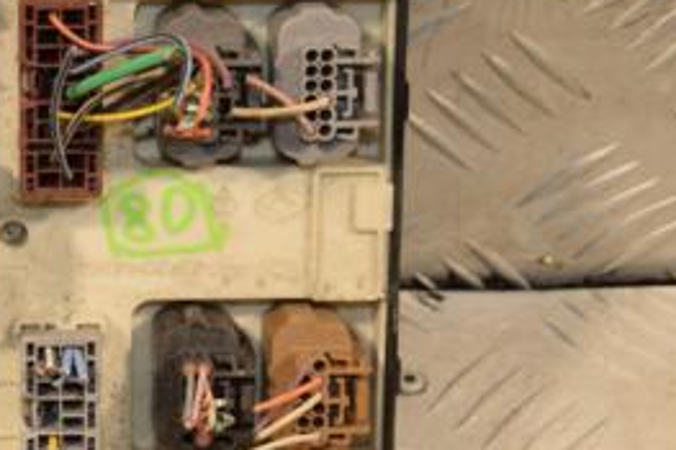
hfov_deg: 13.2
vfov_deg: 8.9
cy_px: 231
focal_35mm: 154
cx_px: 39
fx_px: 2893
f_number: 7.1
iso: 800
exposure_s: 1/200
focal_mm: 45
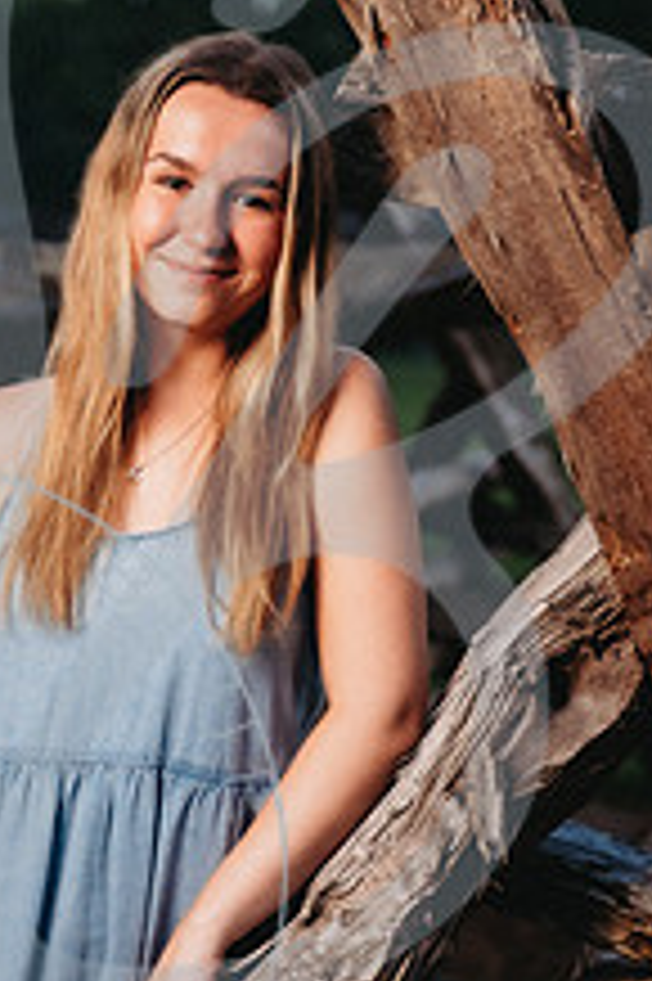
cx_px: 72
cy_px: 526
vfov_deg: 16.0
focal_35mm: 128
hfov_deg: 10.6
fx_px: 3483
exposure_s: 1/1600
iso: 400
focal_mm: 62
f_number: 2.8
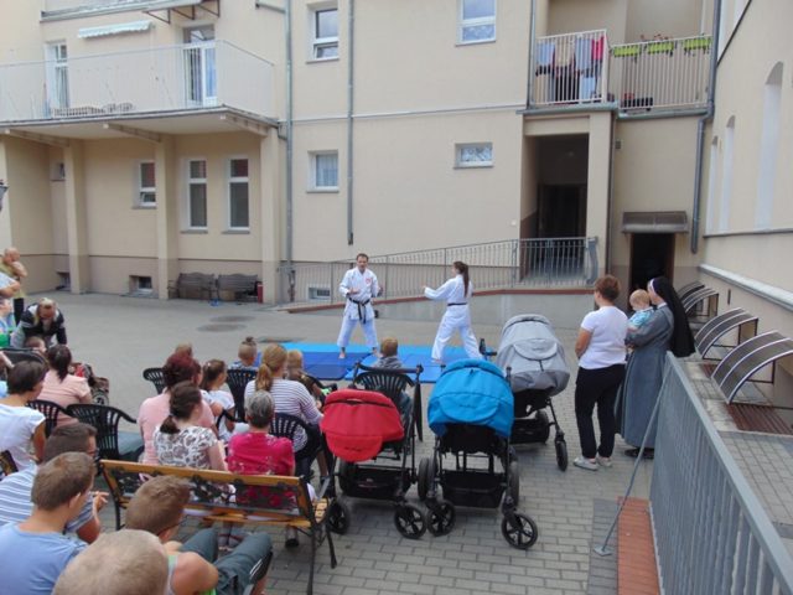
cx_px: 396
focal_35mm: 25
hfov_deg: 69.4
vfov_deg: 54.9
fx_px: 573
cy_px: 298
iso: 80
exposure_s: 1/250
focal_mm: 4.5
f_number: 3
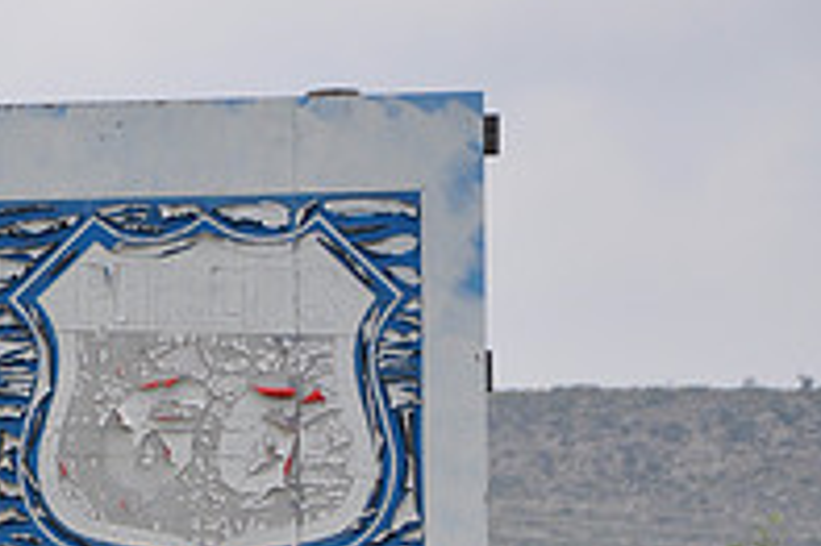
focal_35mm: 463
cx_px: -333
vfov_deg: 3.0
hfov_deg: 4.4
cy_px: 611
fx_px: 10561
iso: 200
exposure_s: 1/320
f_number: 9
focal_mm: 105
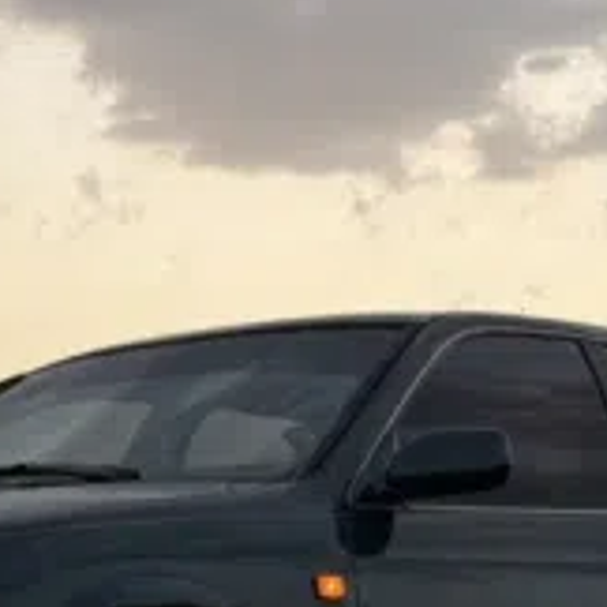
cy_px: 315
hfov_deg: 20.3
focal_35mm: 84
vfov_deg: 20.6
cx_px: 86
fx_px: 1666
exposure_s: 1/271
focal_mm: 6.76
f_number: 1.78
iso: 64
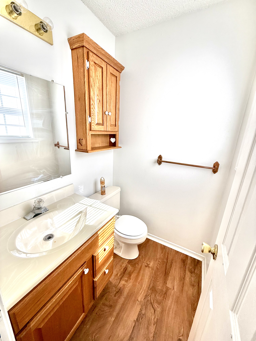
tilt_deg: -15.7
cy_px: 170
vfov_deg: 102.1
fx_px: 138
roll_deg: -3.1
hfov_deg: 85.7
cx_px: 128
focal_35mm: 14
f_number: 2.2
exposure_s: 1/203
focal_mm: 2.22
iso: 64
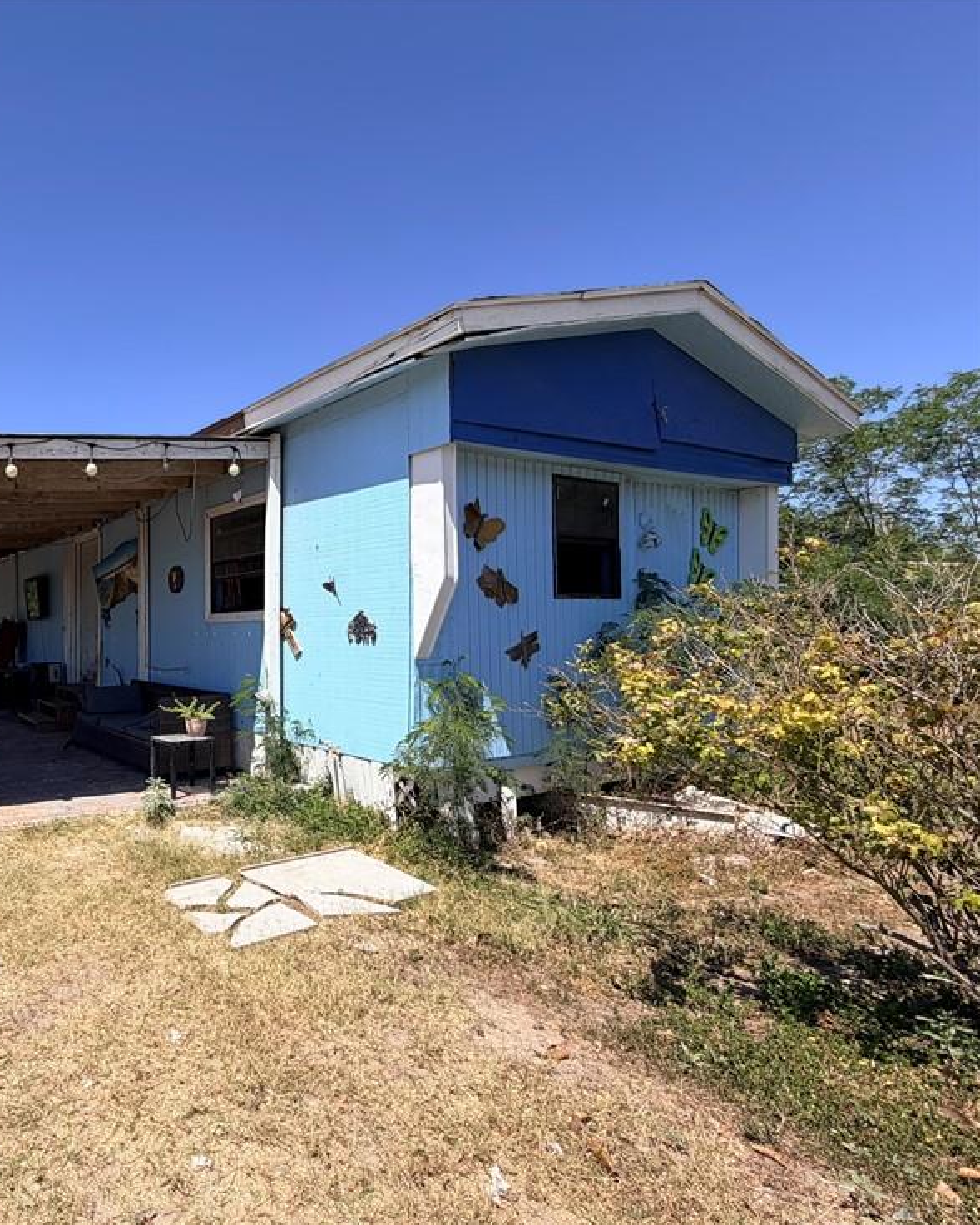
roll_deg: +1.3
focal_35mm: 19
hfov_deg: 61.9
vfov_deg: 83.3
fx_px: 689
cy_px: 632
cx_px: 135
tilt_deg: -1.7
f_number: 2.2
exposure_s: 1/888
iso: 20
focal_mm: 2.22
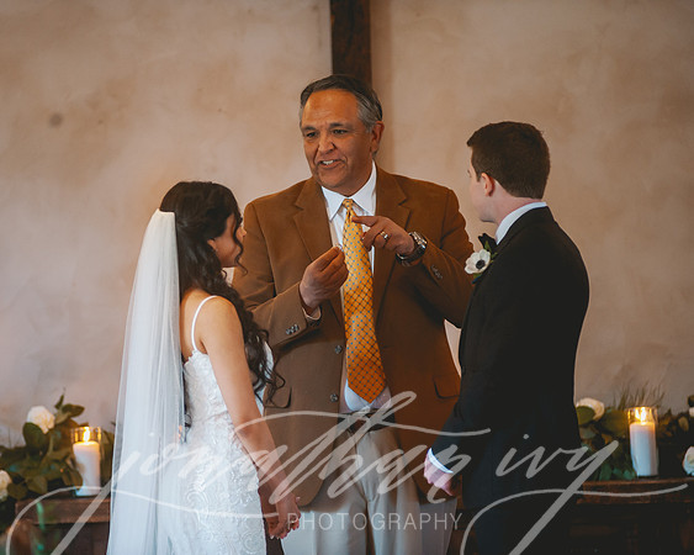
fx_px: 6945
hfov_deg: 5.7
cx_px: 277
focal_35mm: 338
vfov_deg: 4.6
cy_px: 278
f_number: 2.8
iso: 800
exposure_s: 1/80
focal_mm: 300
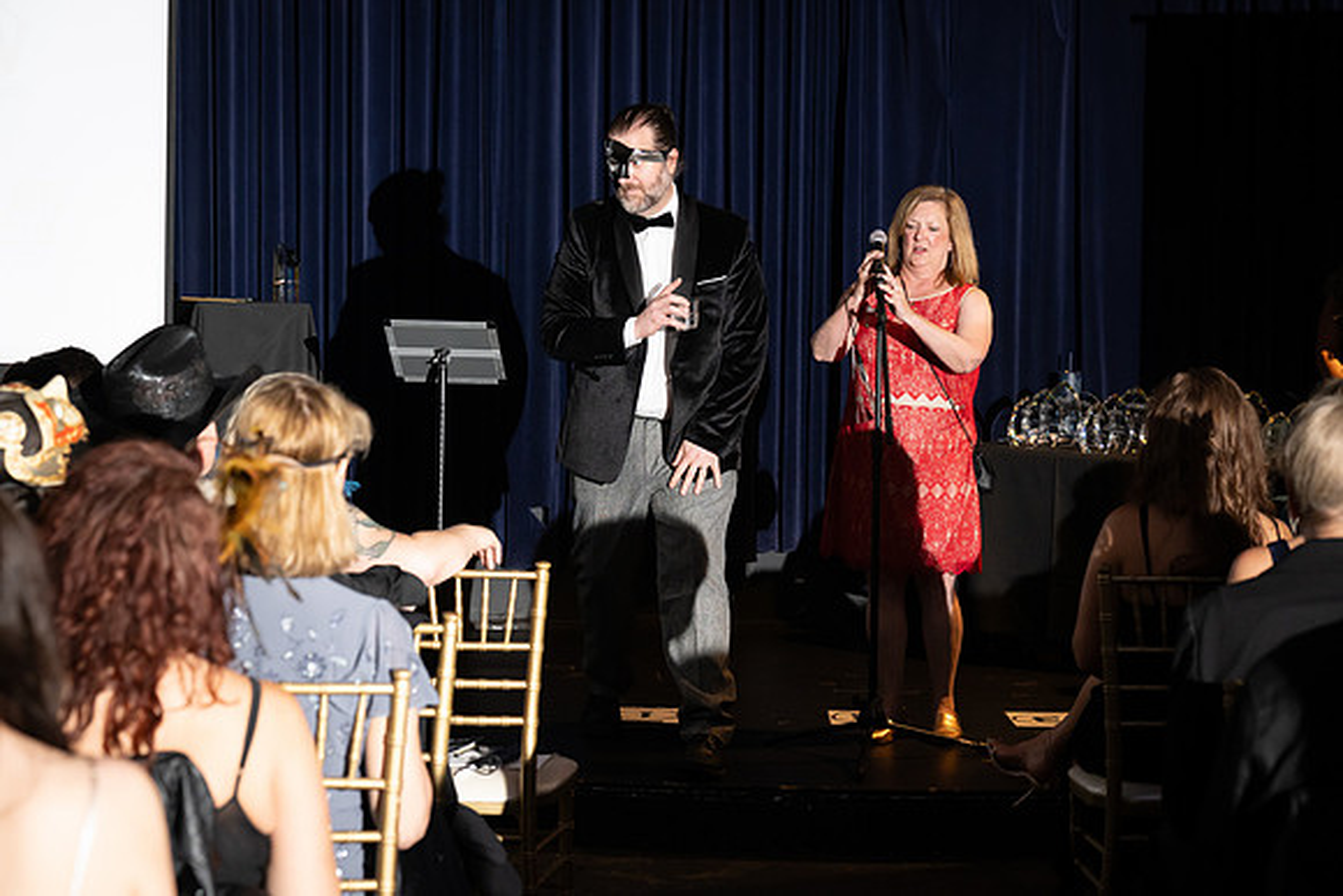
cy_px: 448
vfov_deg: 17.5
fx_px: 2910
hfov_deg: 26.0
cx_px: 672
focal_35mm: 78
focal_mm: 78
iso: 2500
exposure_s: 1/200
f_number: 4.5
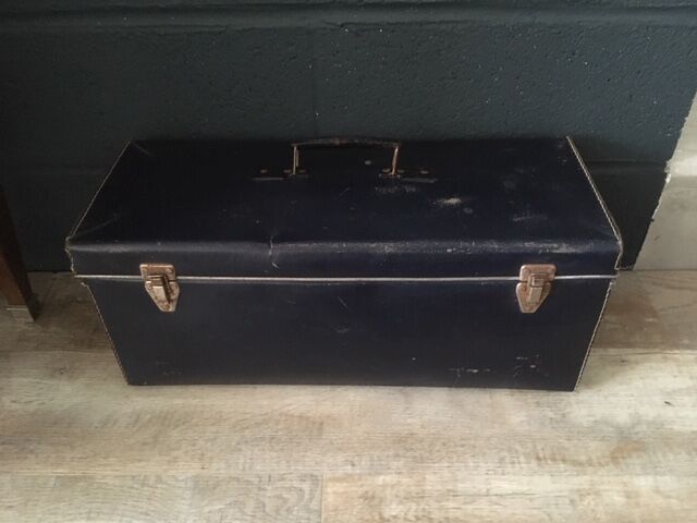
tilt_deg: -40.7
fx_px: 584
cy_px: 262
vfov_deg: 48.2
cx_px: 348
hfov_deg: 61.7
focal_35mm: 29
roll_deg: +1.3
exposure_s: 1/17
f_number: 2.2
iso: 500
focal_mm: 4.15
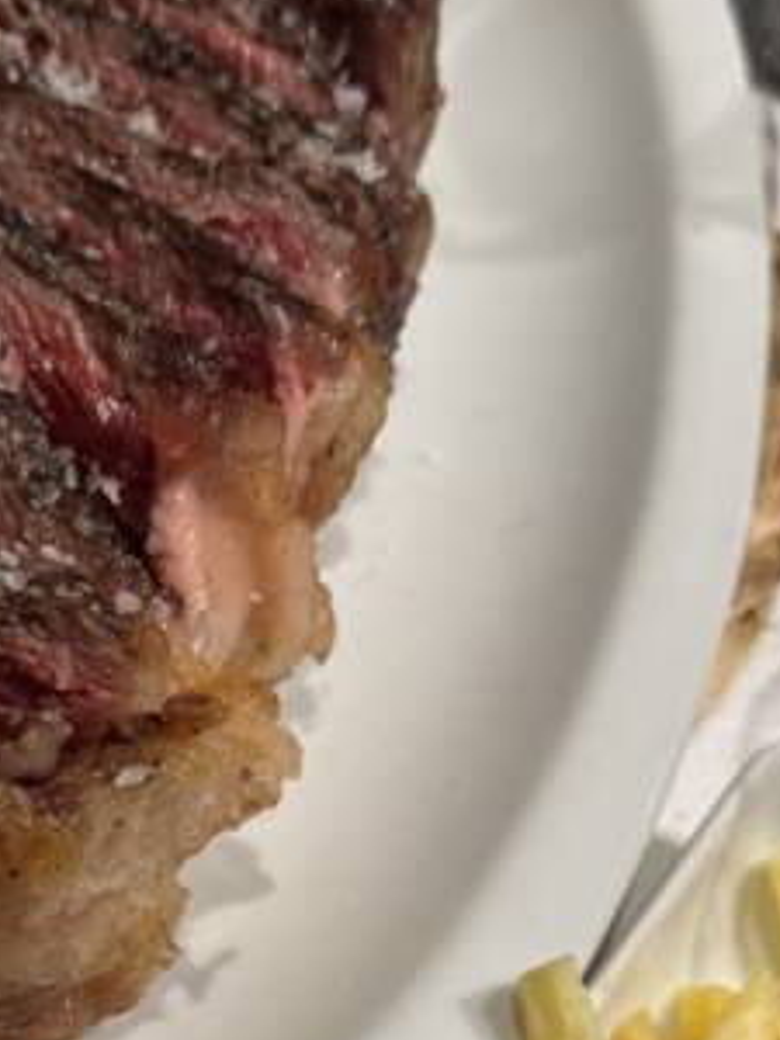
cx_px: 144
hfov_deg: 20.2
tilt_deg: -56.1
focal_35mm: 72
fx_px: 2163
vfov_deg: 26.4
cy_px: 867
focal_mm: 6.76
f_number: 1.78
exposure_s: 1/121
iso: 64
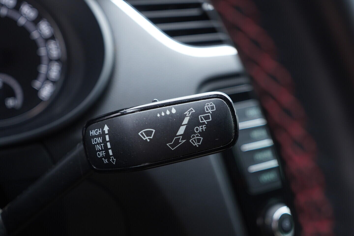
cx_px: 177
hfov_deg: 53.1
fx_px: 354
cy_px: 118
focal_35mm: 36
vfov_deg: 36.9
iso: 320
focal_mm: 24
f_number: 2.8
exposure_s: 1/40
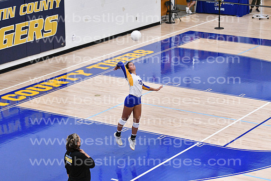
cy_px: 90
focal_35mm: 105
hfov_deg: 19.5
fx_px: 791
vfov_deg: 13.0
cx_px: 136
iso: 6400
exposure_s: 1/1000
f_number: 3.2
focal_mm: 70
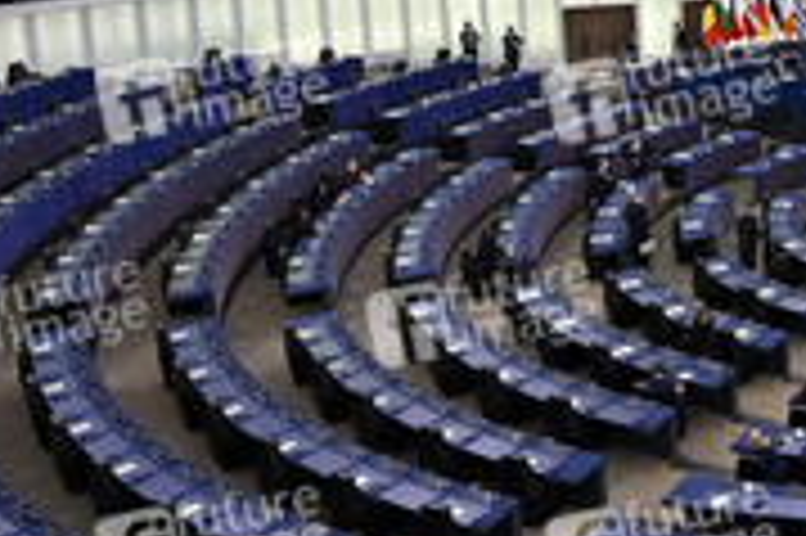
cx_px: 993
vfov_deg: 20.3
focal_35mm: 64
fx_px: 1437
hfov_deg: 27.2
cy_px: -23
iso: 1000
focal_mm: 25.5
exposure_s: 1/320
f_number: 4
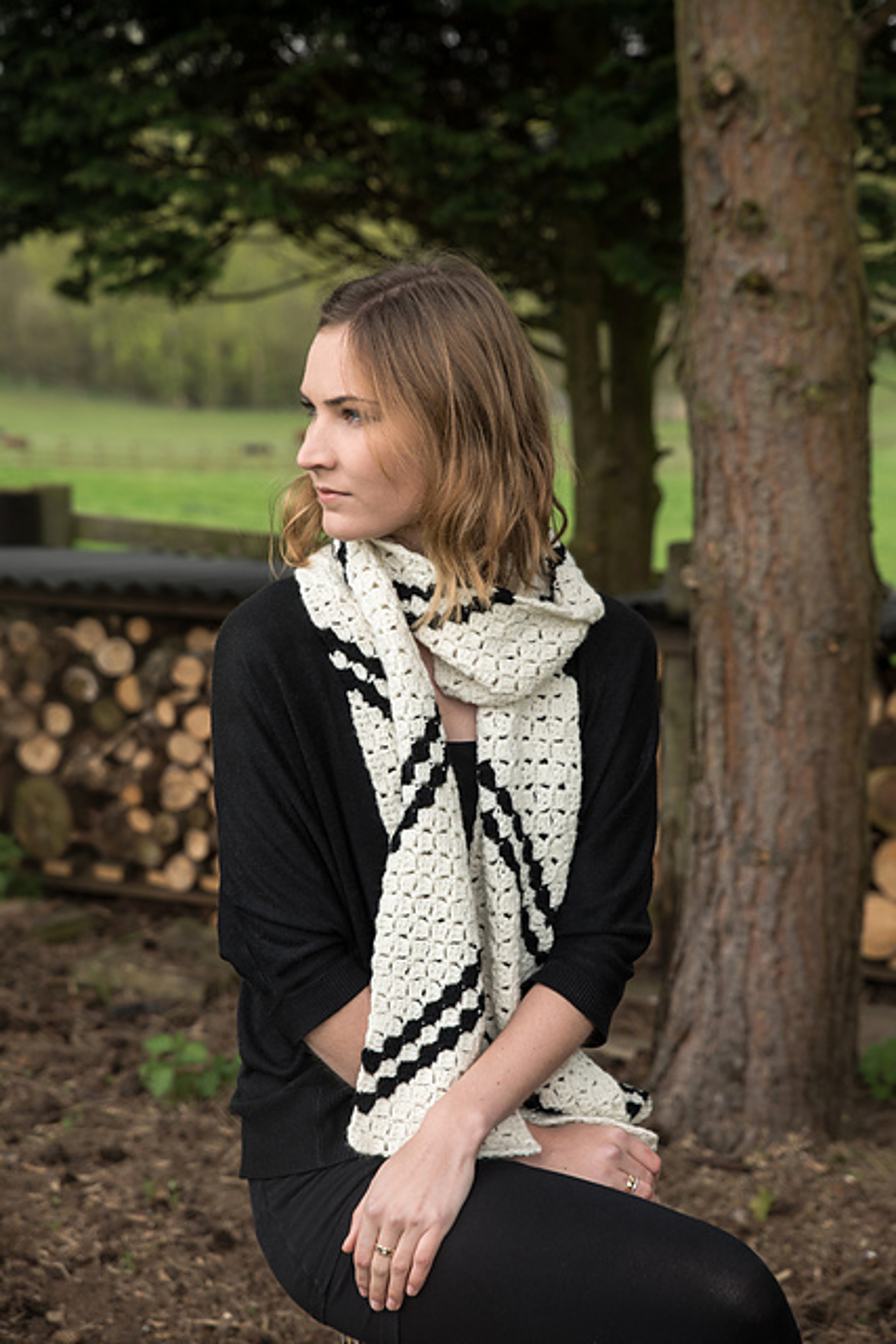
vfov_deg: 31.0
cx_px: 448
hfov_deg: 20.9
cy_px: 672
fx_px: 2425
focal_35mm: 65
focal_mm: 65
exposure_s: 1/160
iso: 400
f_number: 4.5
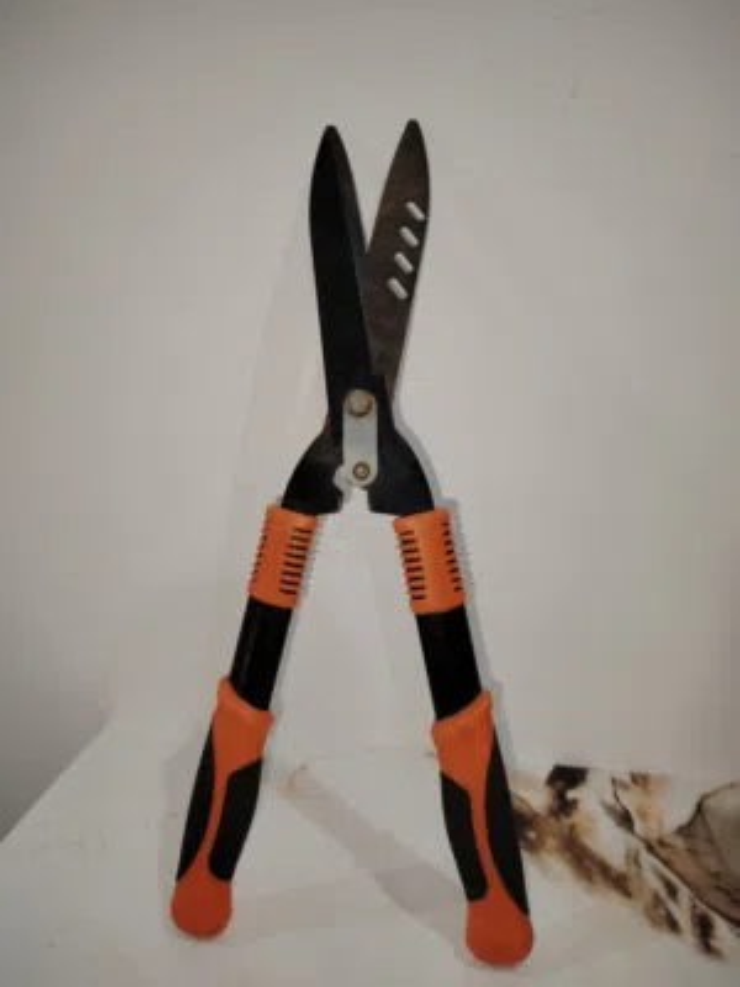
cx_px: 370
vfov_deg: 71.6
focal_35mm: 24
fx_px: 684
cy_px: 494
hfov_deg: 56.8
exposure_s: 1/33.3
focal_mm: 5.25
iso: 1181
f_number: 1.75
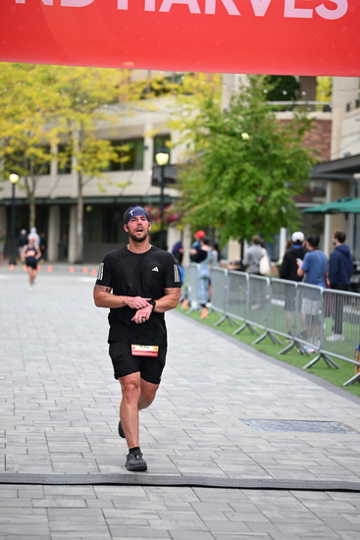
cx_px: 180
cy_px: 270
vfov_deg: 20.2
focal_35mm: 101
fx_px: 1514
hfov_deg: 13.6
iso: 640
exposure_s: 1/2000
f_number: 2.8
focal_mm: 101
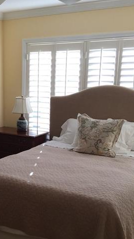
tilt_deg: -13.2
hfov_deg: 23.0
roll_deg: -1.0
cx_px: 20
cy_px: 159
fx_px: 322
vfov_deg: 40.1
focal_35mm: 51
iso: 32
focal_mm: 4.15
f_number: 2.2
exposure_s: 1/120
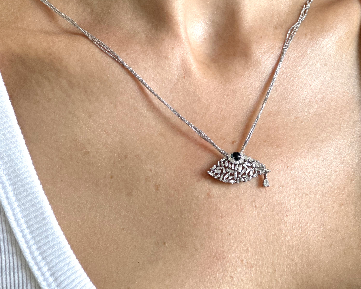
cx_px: 180
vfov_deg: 15.2
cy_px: 105
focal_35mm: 101
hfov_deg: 19.0
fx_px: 1079
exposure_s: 1/121
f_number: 2.8
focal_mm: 9
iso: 160
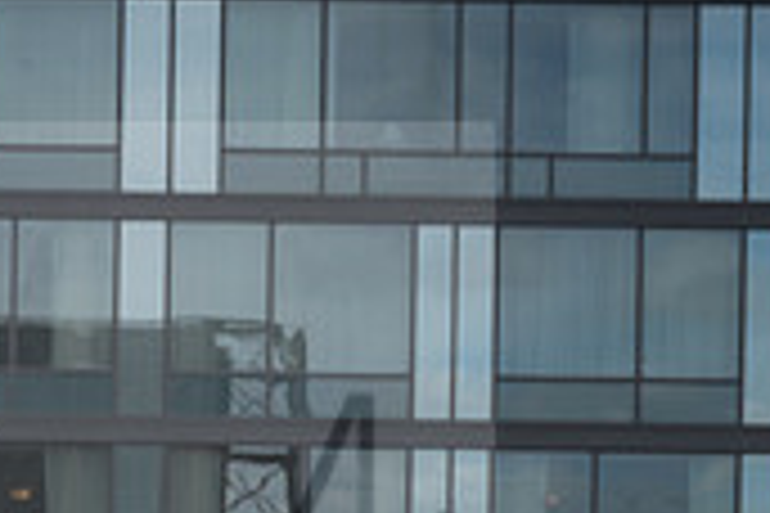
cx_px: -95
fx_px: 3123
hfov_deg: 13.7
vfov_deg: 9.2
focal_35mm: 146
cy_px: 711
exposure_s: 1/200
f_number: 5
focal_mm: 43
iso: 80
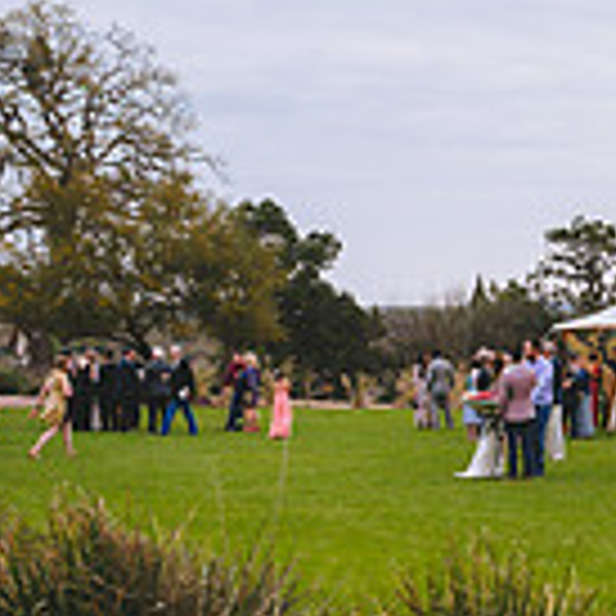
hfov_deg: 18.2
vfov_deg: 20.2
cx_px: 895
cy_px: 310
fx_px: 1731
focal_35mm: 86
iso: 500
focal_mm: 24
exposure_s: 1/200
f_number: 2.8
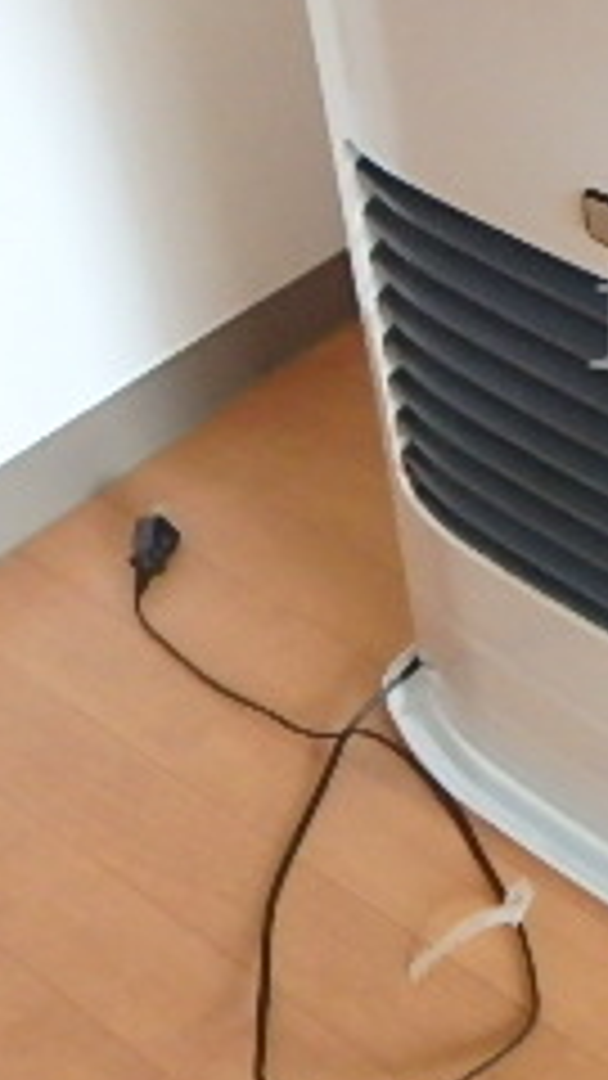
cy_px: 315
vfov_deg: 33.9
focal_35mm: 61
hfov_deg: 17.8
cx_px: 896
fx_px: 1748
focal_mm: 3.7
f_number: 3.5
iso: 800
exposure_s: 1/30
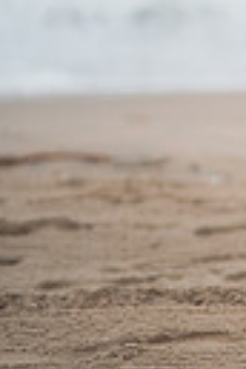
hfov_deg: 7.7
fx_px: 1783
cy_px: -31
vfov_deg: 11.6
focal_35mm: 174
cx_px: 389
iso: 160
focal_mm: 50
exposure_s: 1/4000
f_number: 1.4
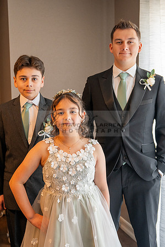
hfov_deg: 24.4
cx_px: 79
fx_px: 382
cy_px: 123
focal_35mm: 56
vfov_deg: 35.9
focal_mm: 37
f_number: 3.5
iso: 800
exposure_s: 1/125
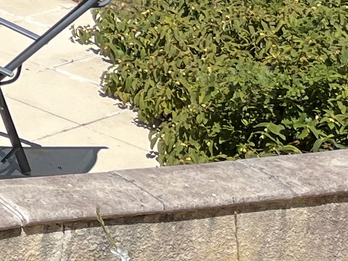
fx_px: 1669
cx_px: -673
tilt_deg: -10.2
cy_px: -283
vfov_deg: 8.4
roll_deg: -0.7
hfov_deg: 9.5
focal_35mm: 166
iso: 50
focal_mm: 5.1
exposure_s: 1/5556
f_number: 1.6
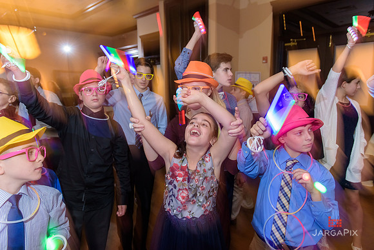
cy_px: 125
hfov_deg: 73.7
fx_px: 249
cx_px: 187
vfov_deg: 53.2
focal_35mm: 24
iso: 1600
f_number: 3.2
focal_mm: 24
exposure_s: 1/25
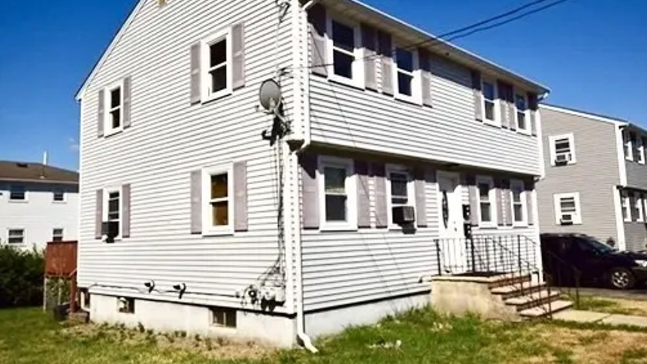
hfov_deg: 61.0
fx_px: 549
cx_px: 325
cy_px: 171
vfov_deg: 36.7
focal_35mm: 32
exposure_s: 1/200
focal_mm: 20
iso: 100
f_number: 14
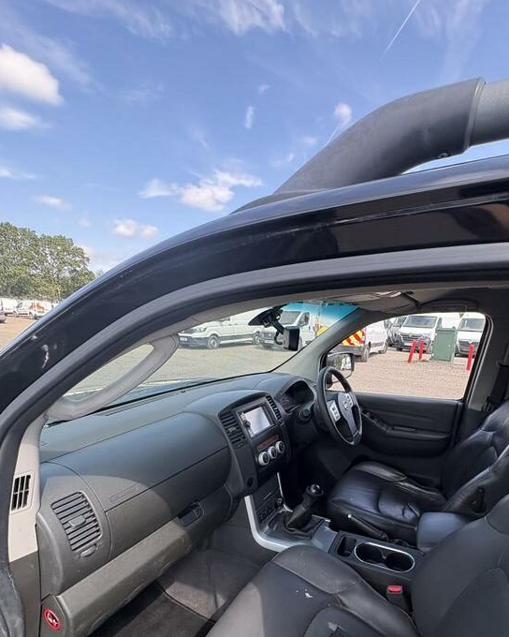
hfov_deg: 72.8
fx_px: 339
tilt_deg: -21.2
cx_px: 312
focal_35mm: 18
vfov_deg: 84.1
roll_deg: -4.9
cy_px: 411
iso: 64
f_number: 2.2
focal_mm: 2.22
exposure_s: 1/318
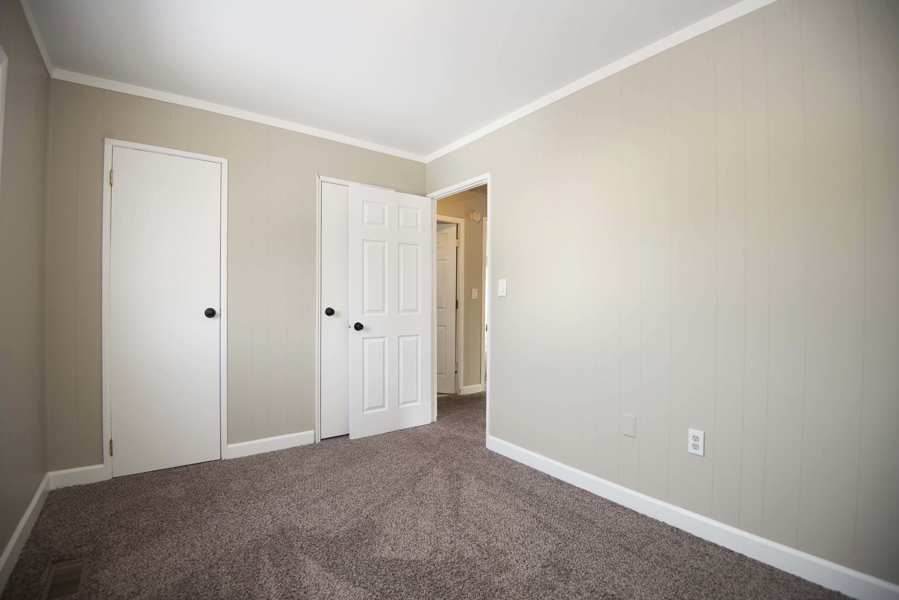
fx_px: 400
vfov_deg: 73.8
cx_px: 450
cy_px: 300
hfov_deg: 96.7
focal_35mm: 16
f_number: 4
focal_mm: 16
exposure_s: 1/125
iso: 400
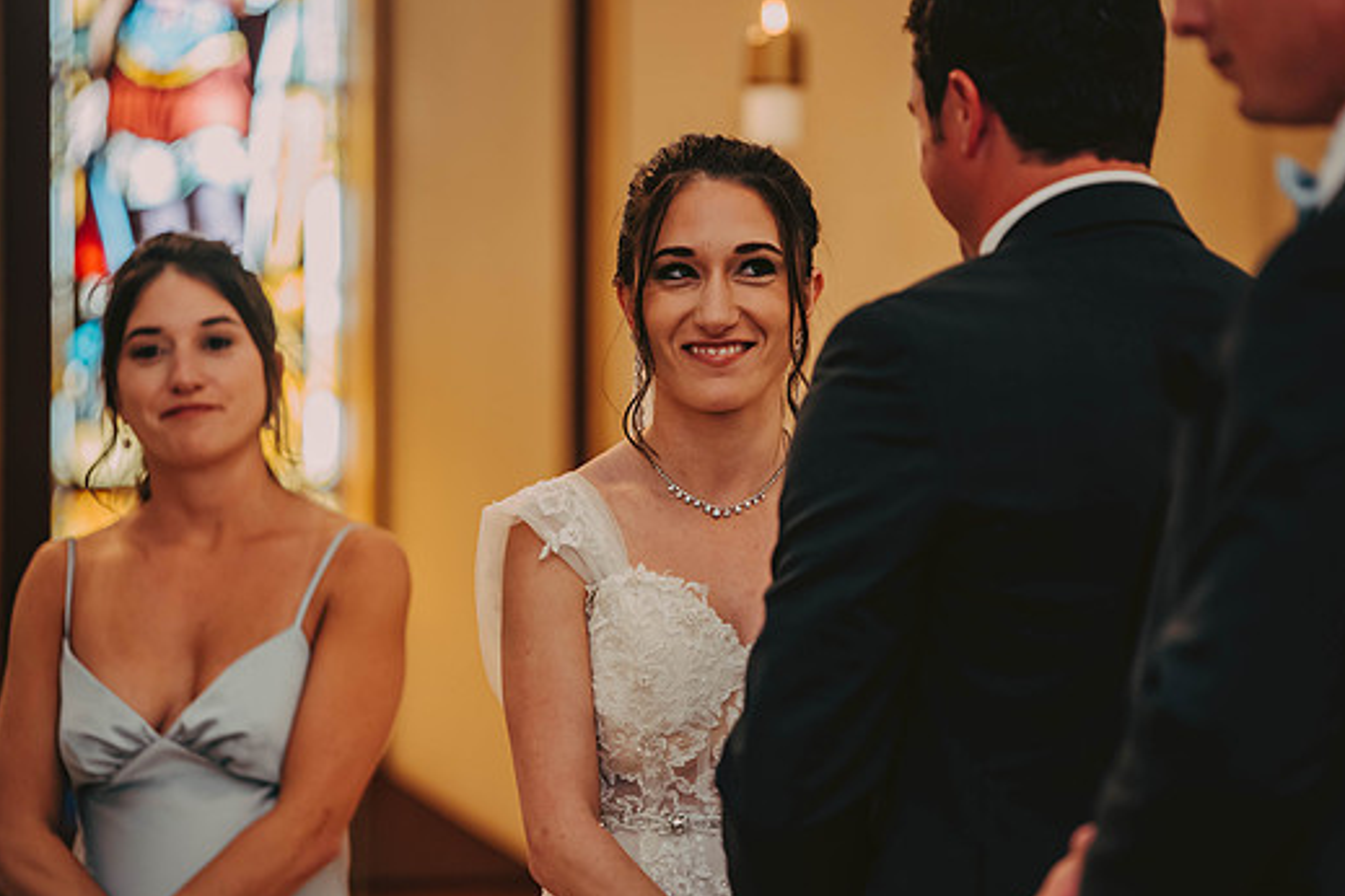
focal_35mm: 190
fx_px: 7098
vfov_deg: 7.2
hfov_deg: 10.8
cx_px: 684
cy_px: 452
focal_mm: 170
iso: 800
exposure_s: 1/80
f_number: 2.8
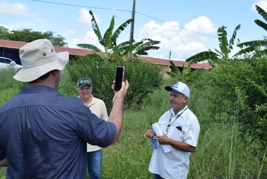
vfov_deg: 30.0
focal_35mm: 45
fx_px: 334
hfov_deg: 43.5
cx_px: 134
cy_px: 90
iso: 200
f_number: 9
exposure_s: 1/320
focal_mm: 30
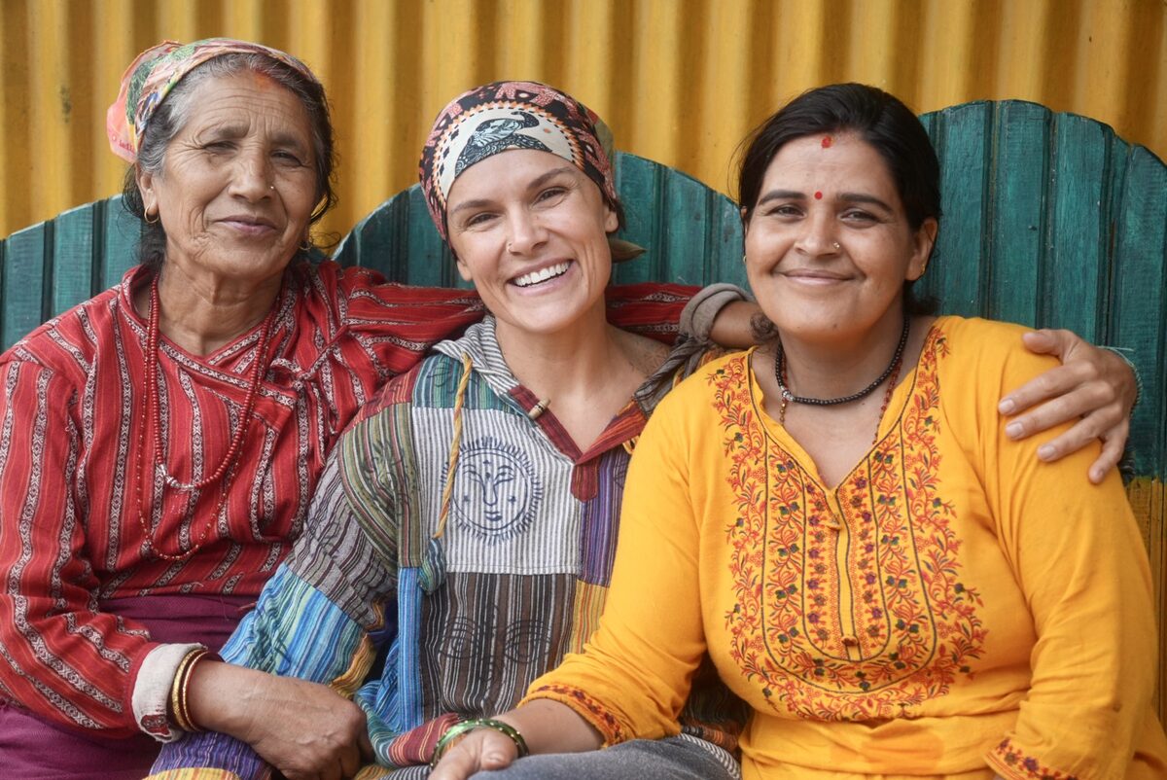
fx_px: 2204
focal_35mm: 68
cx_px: 584
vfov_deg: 20.1
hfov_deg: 29.7
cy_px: 390
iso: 400
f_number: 2.8
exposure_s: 1/250
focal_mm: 45.3
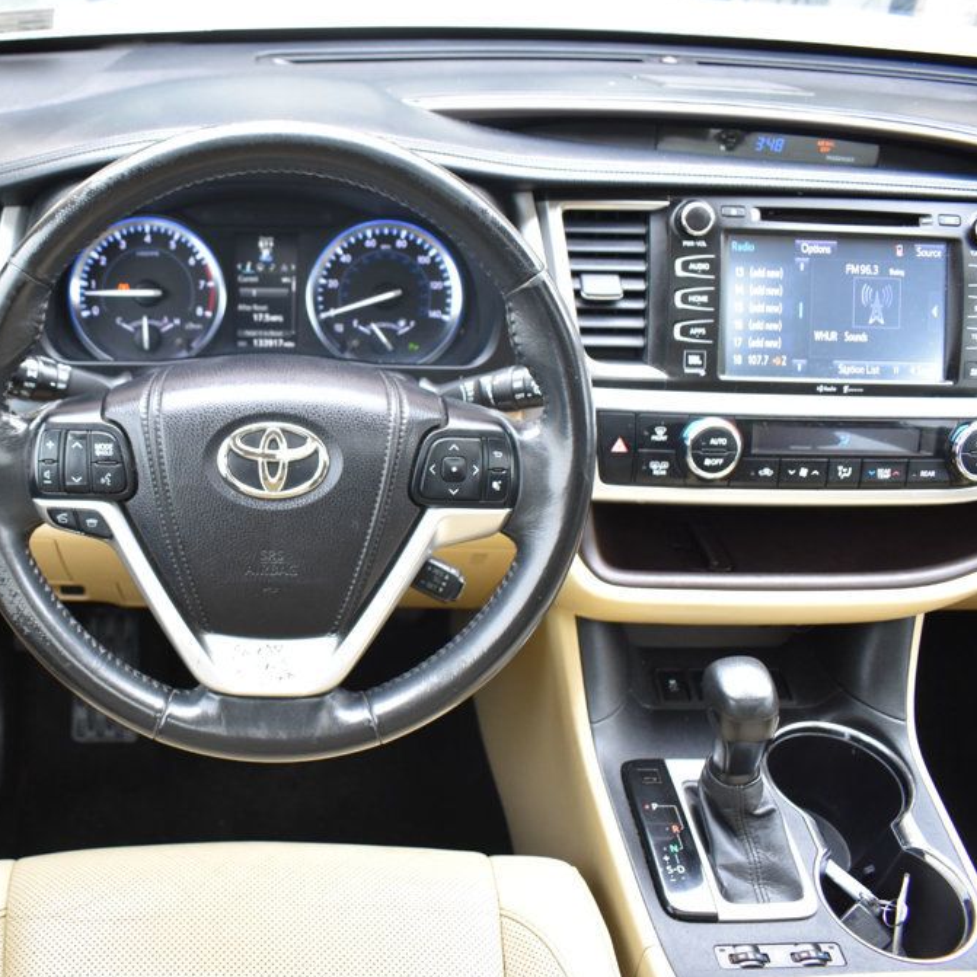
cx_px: 269
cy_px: 489
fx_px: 1118
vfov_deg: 47.2
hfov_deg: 45.9
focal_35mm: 35
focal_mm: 18
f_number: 4
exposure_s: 1/125
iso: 900
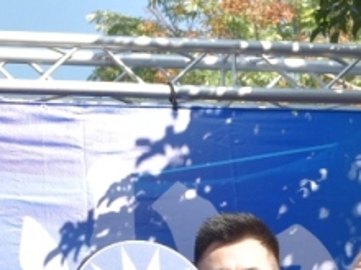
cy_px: 385
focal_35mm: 236
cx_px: 290
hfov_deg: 8.4
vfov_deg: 6.2
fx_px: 2461
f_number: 8
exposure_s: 1/200
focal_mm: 40
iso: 100
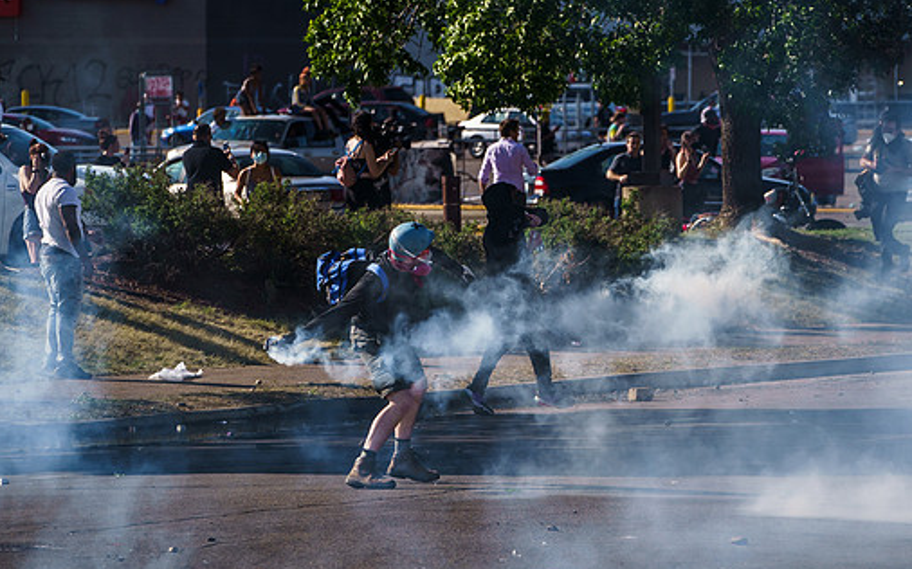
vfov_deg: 4.1
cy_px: 195
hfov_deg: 6.5
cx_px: 457
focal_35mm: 322
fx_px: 8002
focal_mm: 200
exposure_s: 1/1250
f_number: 6.3
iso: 200
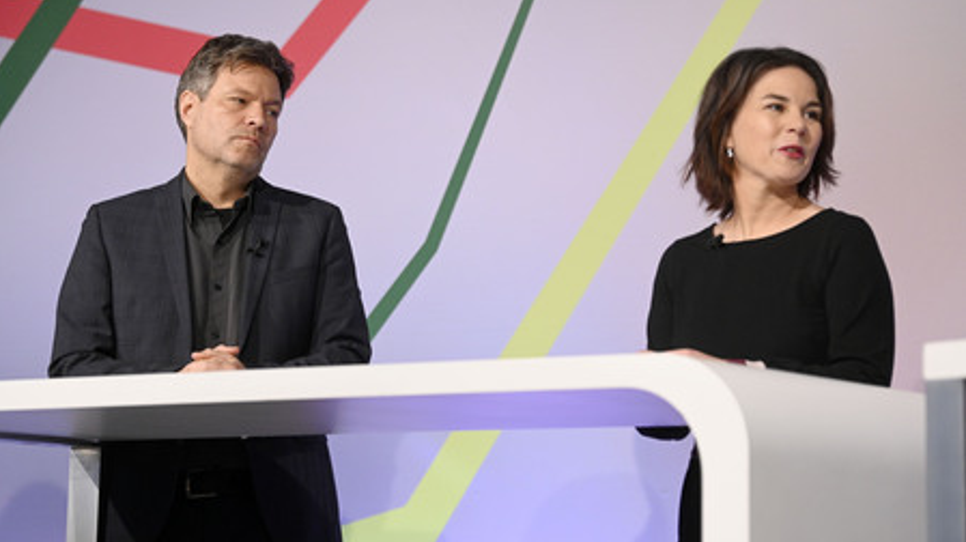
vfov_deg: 8.5
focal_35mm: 142
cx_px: 483
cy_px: 262
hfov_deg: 15.1
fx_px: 3635
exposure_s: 1/500
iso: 3200
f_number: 4
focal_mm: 135
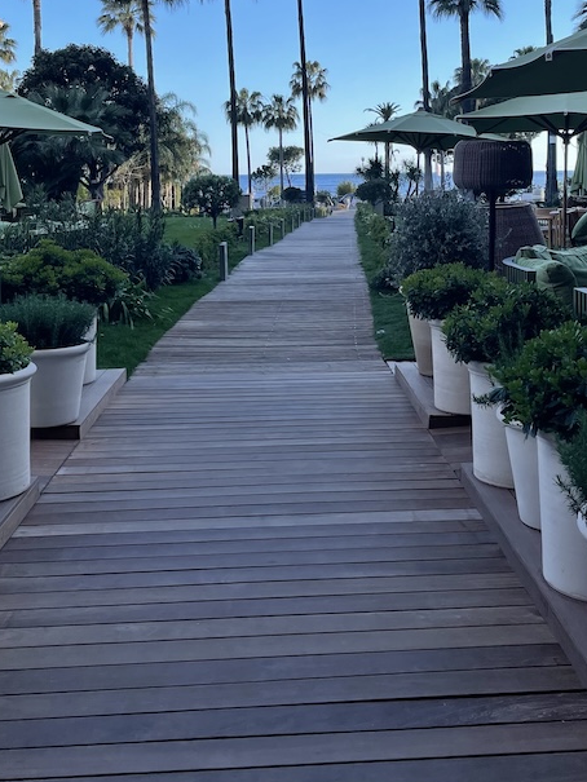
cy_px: 222
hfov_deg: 32.8
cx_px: 334
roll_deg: -0.9
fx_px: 994
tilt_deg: -3.3
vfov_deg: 42.0
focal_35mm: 44
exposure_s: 1/1304
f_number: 1.6
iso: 32
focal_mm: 4.2
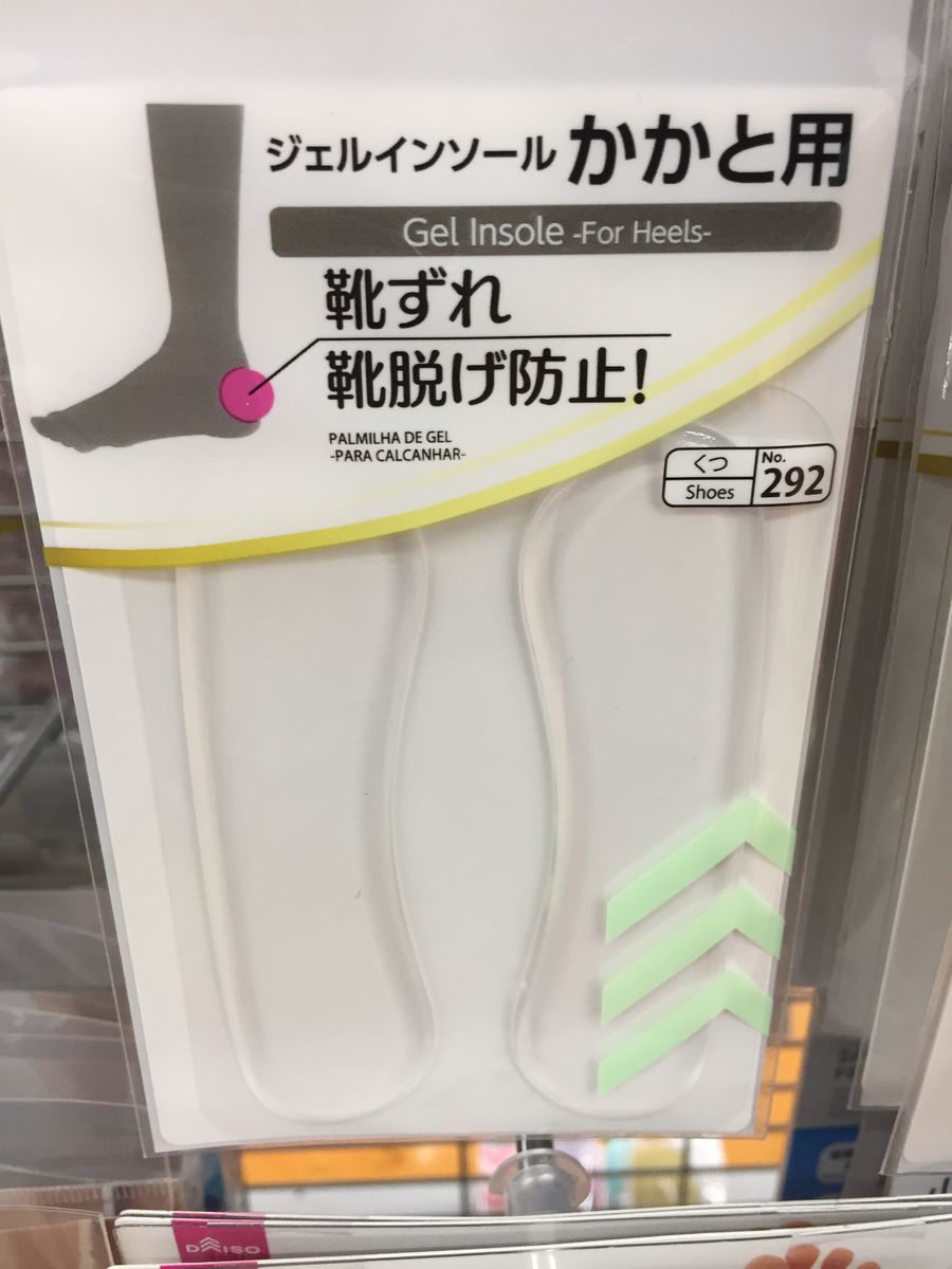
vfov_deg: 61.7
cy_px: 634
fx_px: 1063
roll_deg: +2.0
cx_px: 476
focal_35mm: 29
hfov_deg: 48.2
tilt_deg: -24.9
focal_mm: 4.15
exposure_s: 1/33
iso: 40
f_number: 2.2
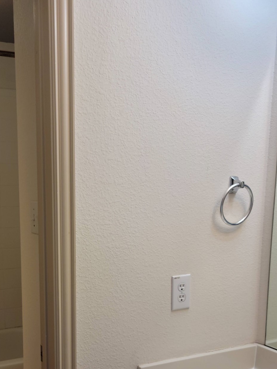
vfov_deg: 40.0
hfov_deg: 31.1
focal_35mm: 46
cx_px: 82
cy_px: 282
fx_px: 491
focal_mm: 5.9
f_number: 2
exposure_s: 1/60
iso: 64
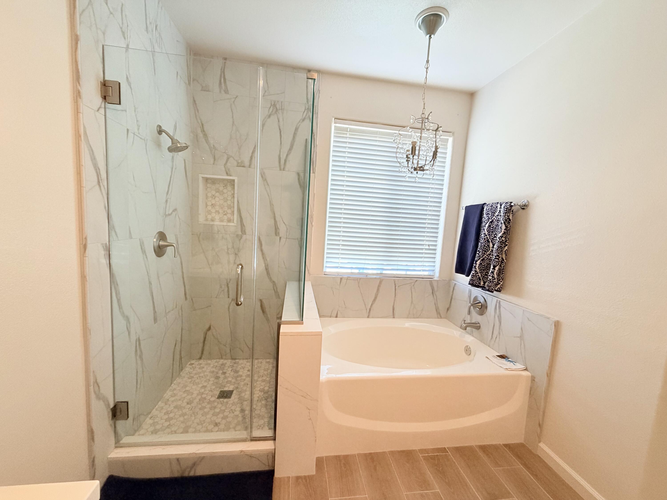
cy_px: 250
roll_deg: -3.2
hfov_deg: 102.1
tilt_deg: -5.7
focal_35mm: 14
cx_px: 334
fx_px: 270
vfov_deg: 85.7
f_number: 2.2
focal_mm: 2.22
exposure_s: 1/60
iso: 250
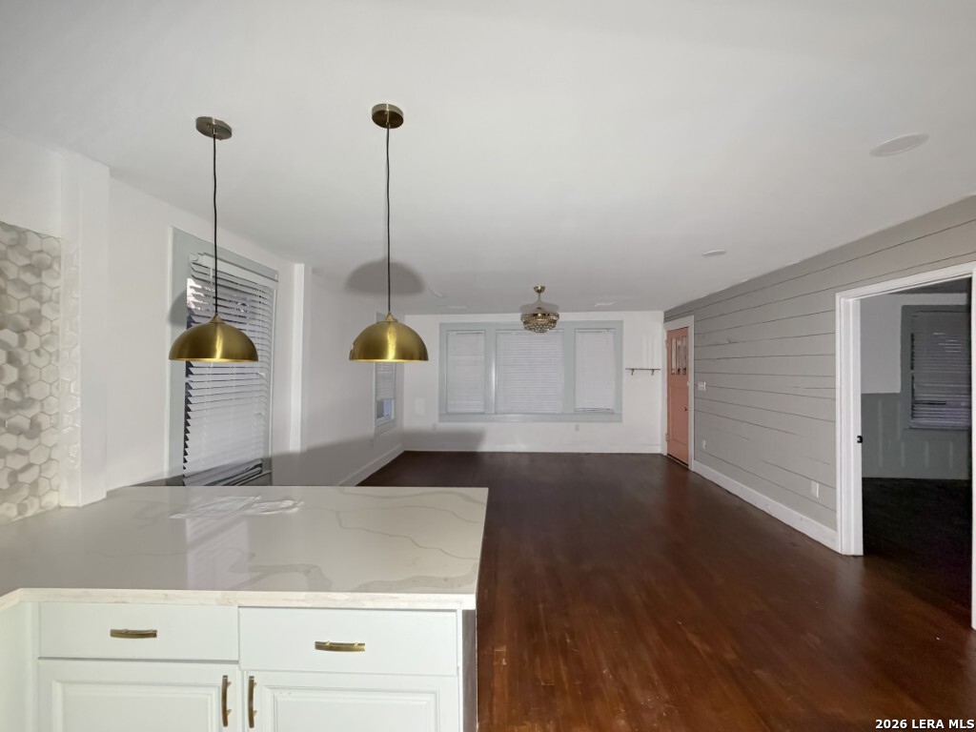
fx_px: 395
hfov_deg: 102.1
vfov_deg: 85.7
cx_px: 488
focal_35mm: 14
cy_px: 366
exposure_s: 1/92
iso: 320
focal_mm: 2.22
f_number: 2.2
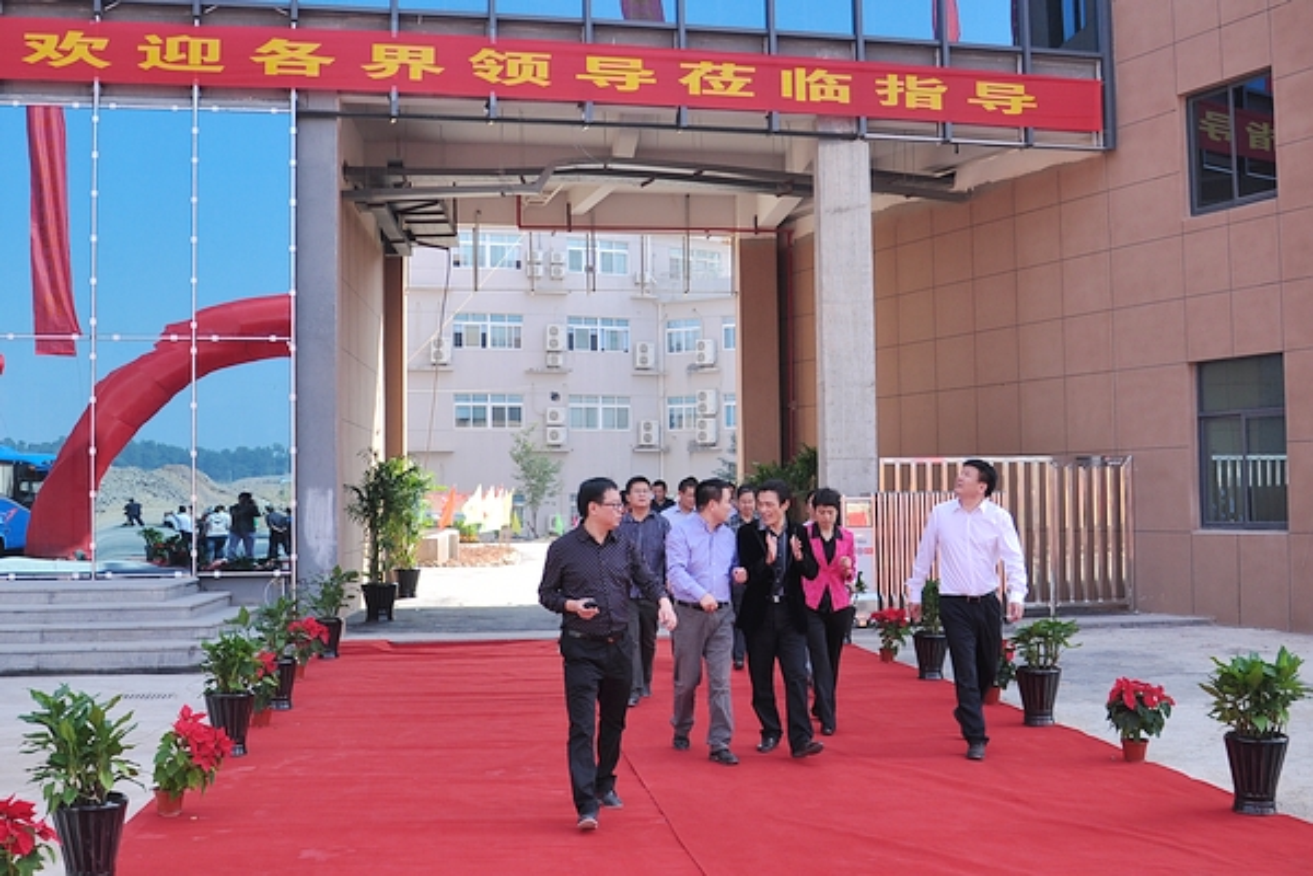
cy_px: 438
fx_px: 985
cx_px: 656
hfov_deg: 67.4
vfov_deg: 47.9
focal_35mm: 27
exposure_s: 1/320
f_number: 3.5
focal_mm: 18
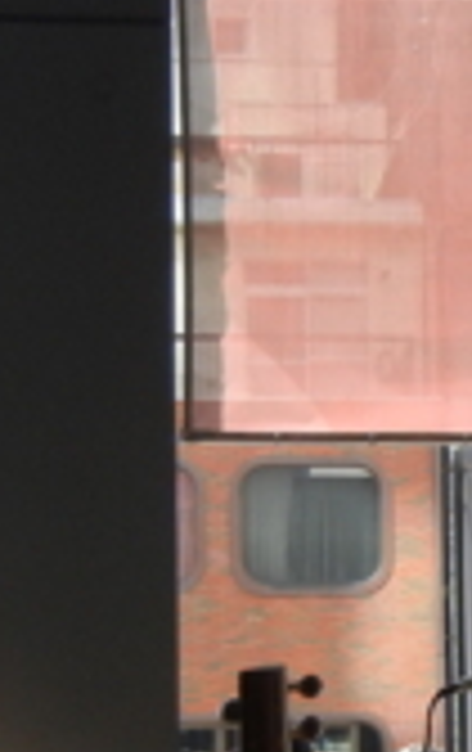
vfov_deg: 13.6
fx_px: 3115
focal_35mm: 152
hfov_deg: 8.5
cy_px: 648
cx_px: 616
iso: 160
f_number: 3.5
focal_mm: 5.4
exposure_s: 1/156
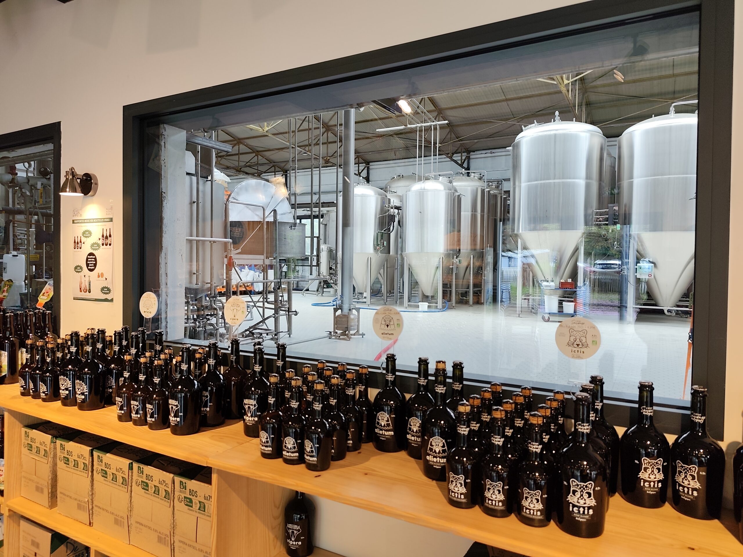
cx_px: 372
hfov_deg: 73.9
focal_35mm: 23
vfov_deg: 58.9
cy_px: 278
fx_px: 494
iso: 160
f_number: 1.65
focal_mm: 6.19
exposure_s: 1/63.5
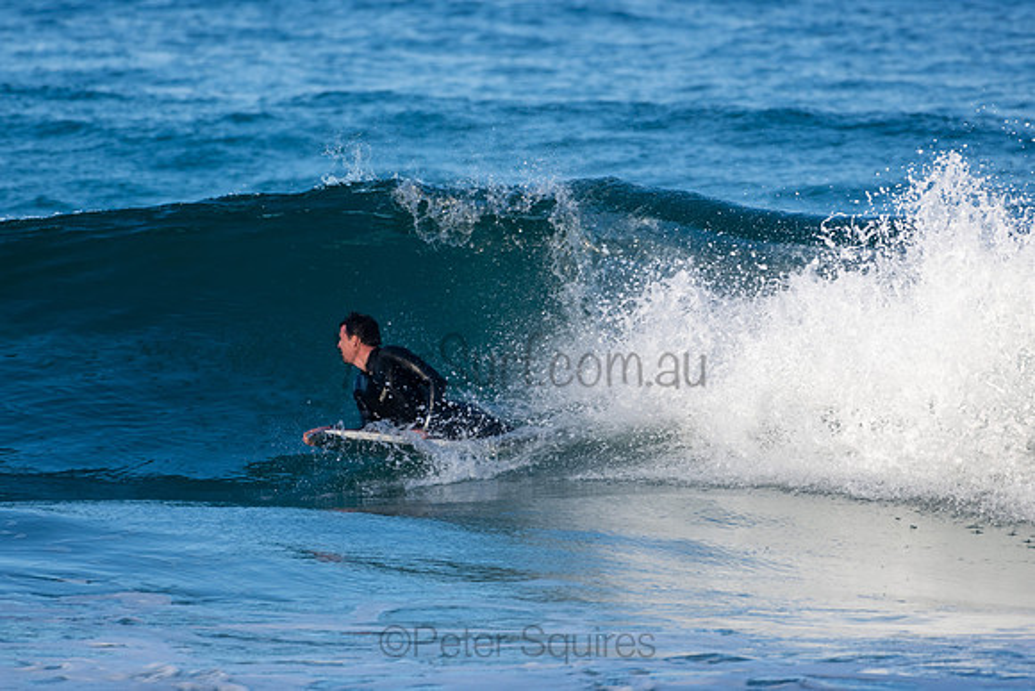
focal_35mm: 750
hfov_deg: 2.7
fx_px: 21567
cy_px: 346
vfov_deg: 1.8
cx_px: 518
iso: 450
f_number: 5.6
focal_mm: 500
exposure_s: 1/1250
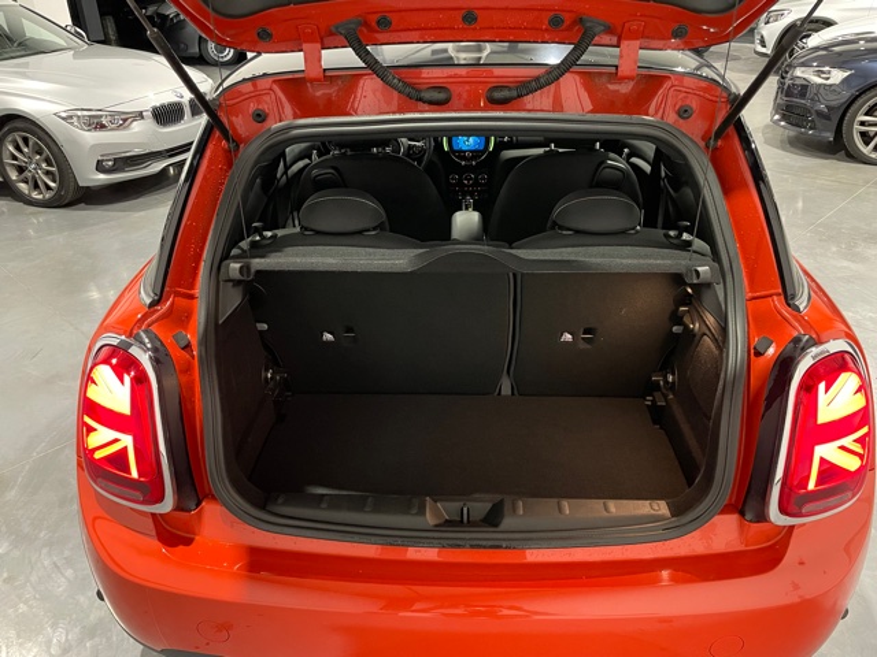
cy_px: 328
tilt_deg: -29.9
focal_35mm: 26
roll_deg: +1.2
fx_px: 659
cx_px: 438
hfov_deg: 67.3
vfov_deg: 53.1
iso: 640
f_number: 1.6
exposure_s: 1/33
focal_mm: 4.2
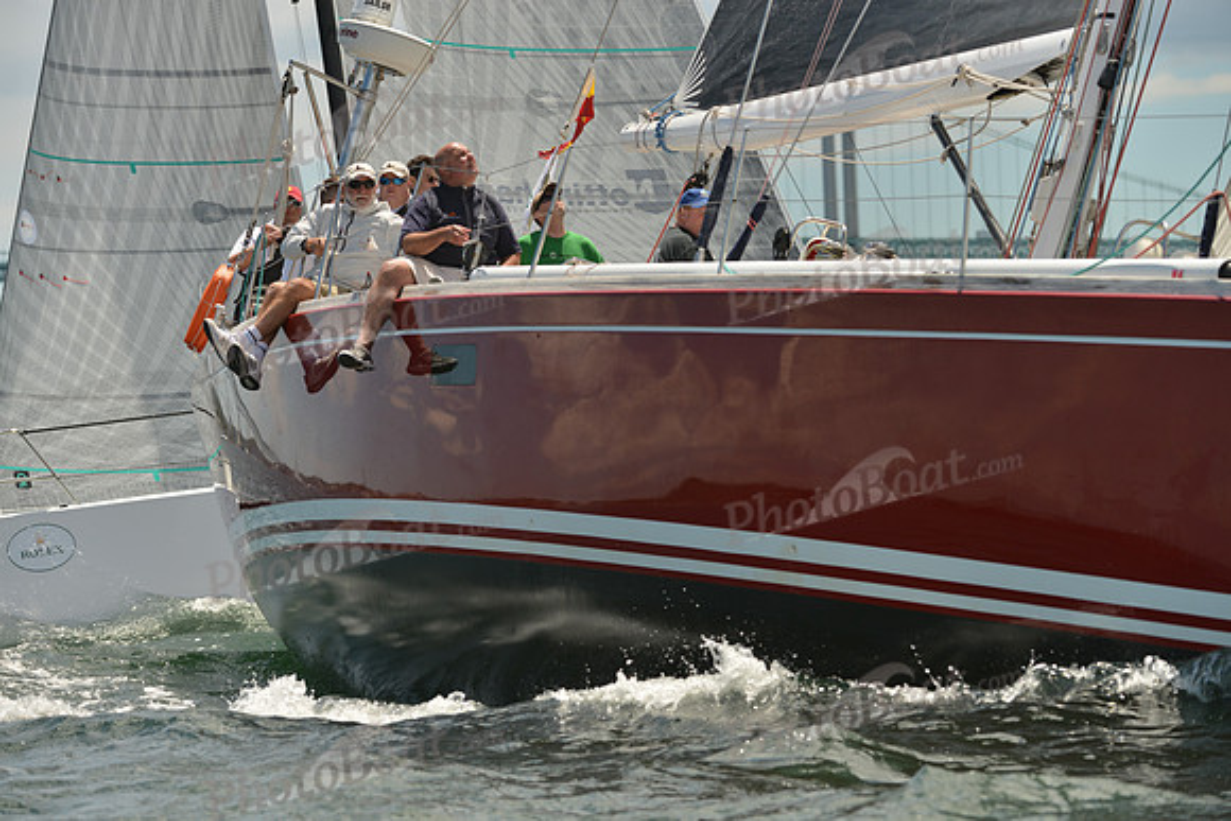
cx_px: 616
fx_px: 6840
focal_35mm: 200
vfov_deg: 6.9
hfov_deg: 10.3
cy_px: 410
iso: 200
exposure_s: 1/1000
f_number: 5.6
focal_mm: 200
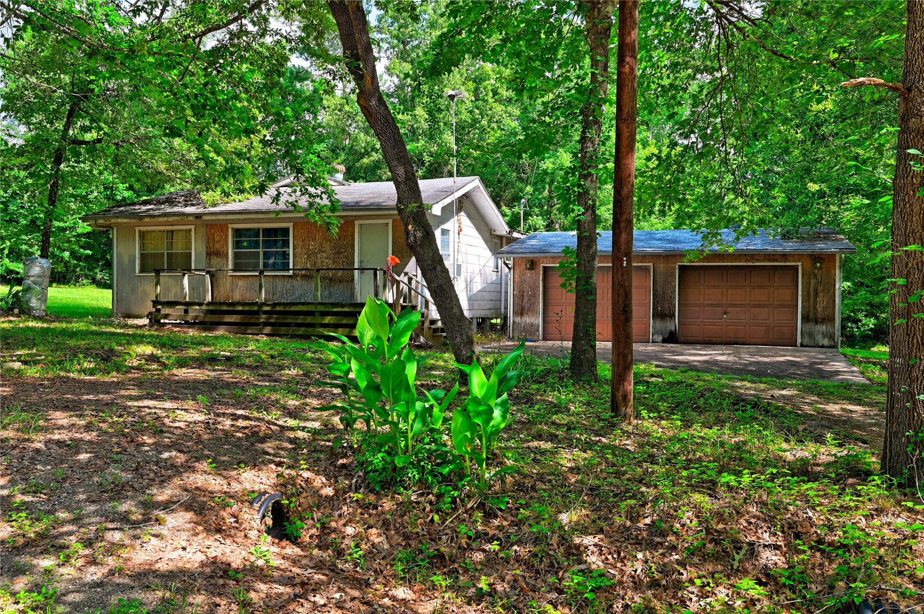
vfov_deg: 43.5
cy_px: 307
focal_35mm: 30
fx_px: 769
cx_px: 462
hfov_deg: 62.0
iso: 400
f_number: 8
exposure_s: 1/125
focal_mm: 30
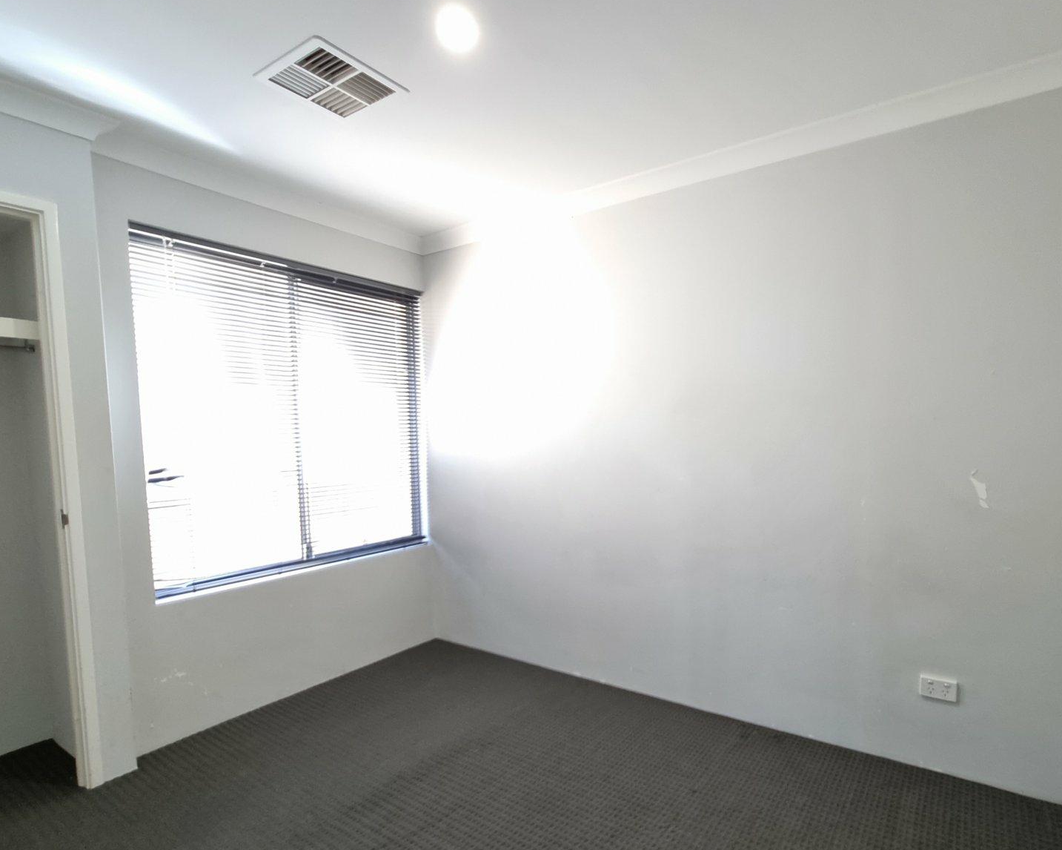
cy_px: 464
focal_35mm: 17
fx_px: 534
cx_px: 575
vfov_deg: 76.8
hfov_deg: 89.5
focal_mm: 2.2
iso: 250
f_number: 2.2
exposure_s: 1/50
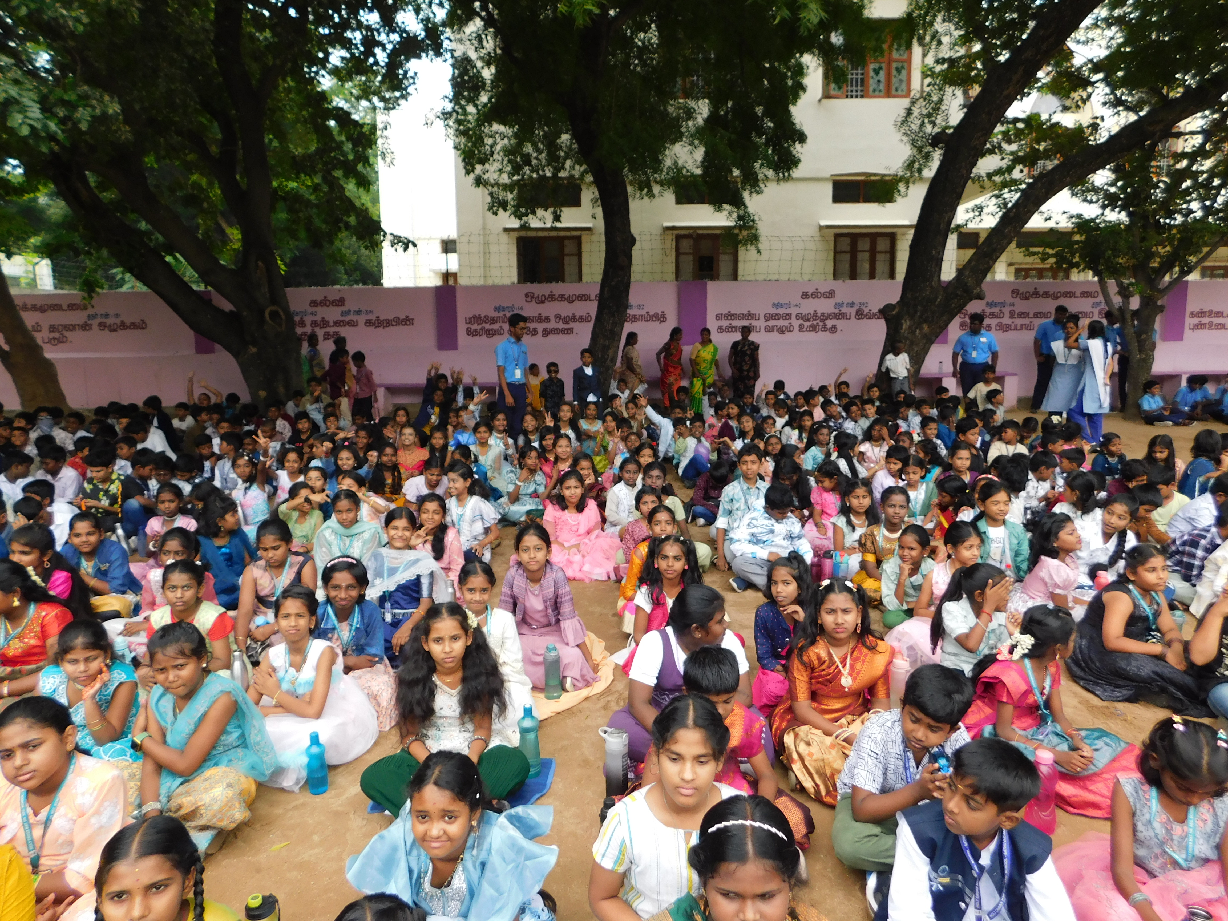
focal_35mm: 23
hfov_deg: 73.9
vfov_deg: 58.9
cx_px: 614
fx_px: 816
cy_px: 460
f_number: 3
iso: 125
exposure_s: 1/200
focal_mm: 4
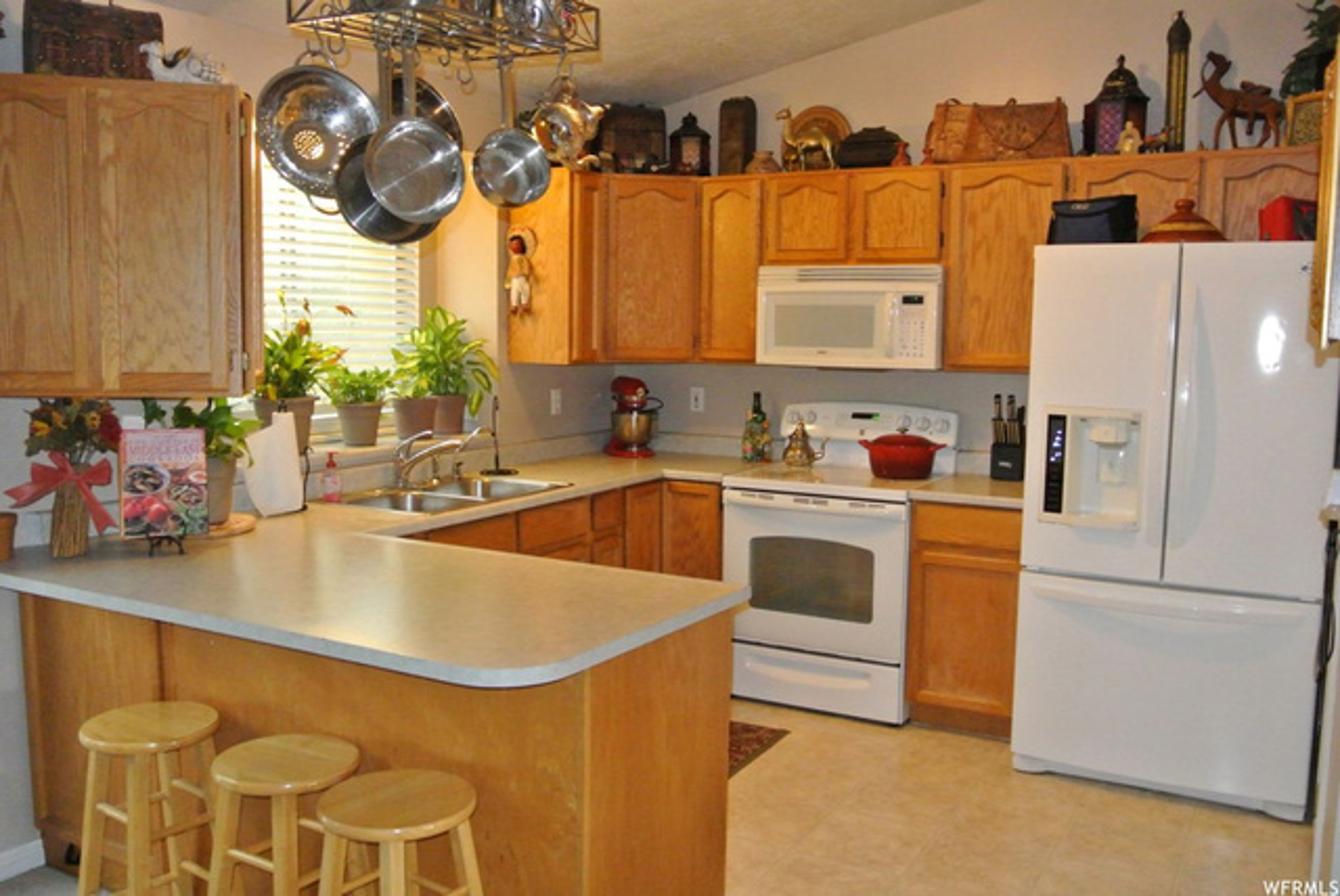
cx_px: 670
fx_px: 1155
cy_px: 448
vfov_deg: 42.4
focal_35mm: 31
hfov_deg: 60.2
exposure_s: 1/60
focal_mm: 11.8
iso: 2500
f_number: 3.8
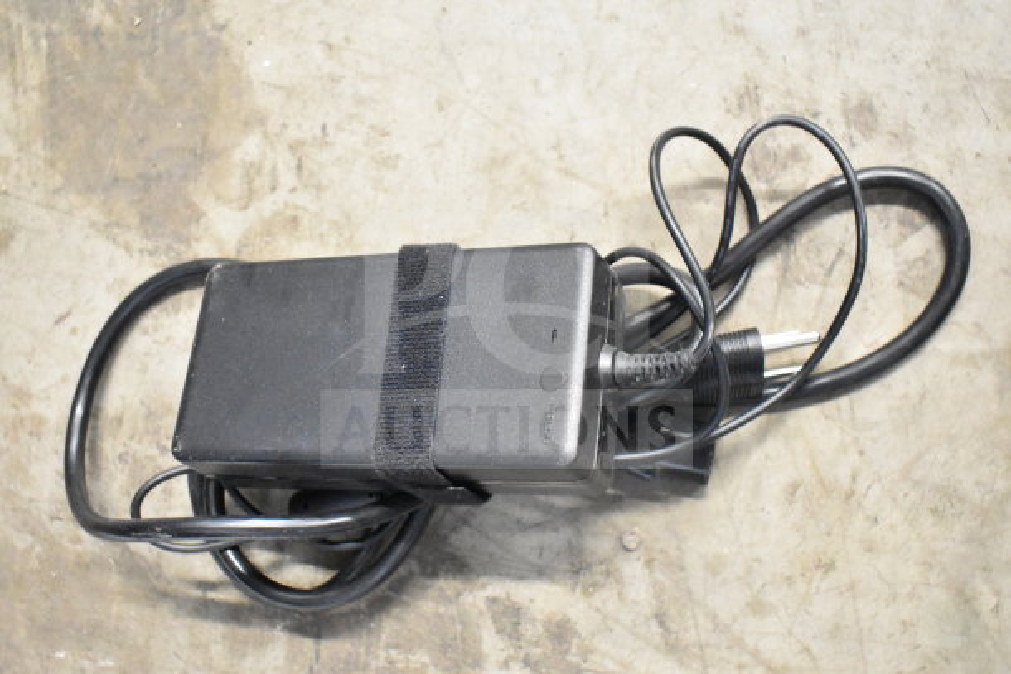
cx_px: 506
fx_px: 1222
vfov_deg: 30.9
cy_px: 337
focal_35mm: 44
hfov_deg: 45.0
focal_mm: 29
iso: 11400
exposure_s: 1/50
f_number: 4.2
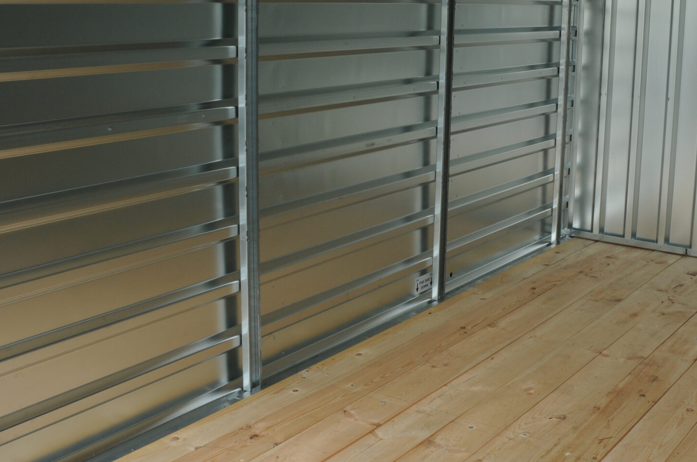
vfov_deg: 27.7
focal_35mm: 48
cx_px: 459
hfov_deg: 40.7
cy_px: 134
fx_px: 928
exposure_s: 1/3
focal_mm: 18
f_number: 16
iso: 200
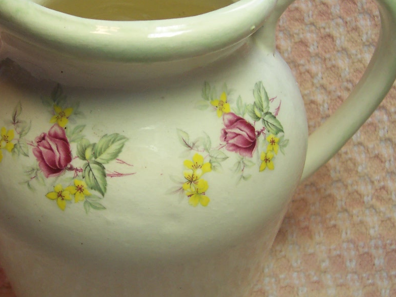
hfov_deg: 33.7
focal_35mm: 57
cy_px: 136
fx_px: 652
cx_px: 160
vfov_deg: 25.6
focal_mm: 5.6
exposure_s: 1/90
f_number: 2.8
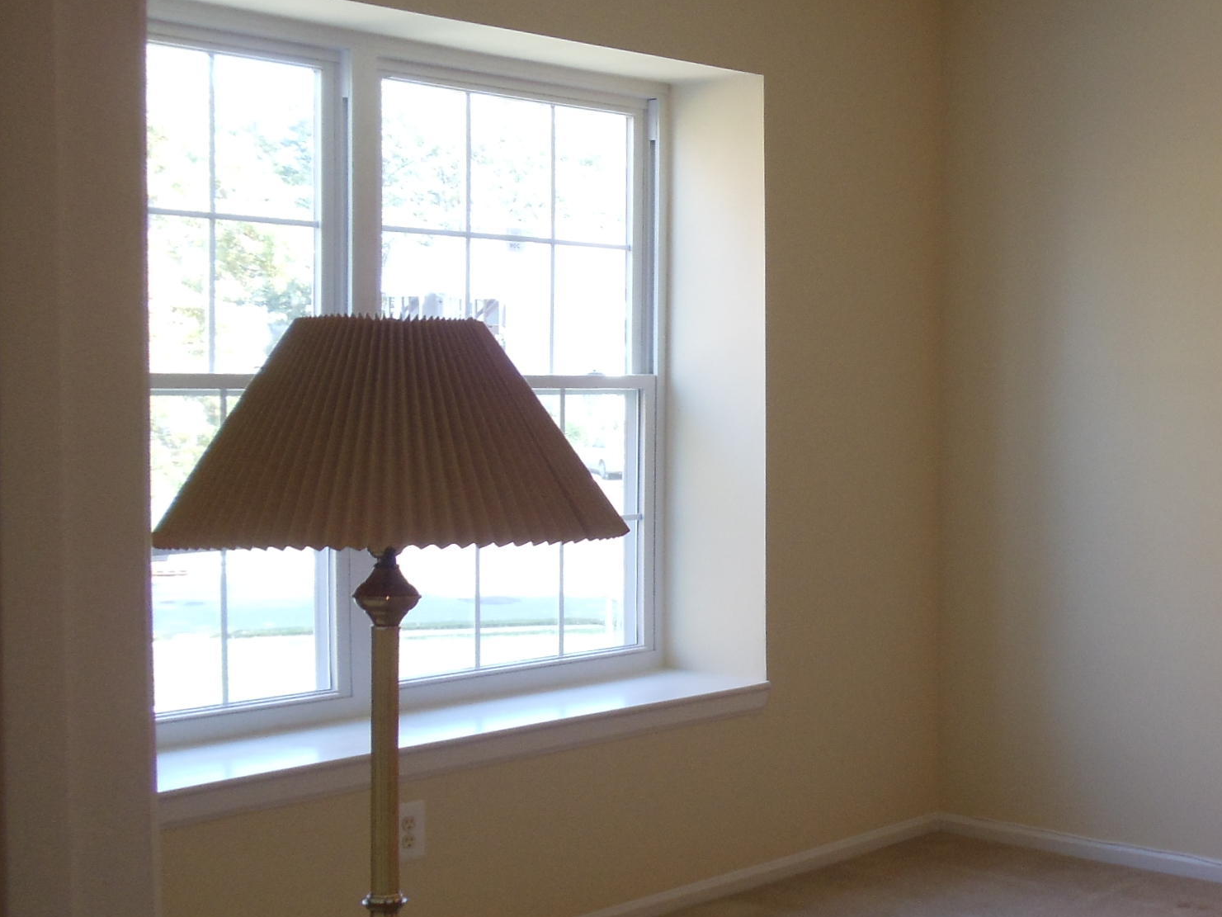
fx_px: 2718
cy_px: 482
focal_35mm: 77
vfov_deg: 19.1
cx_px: 1068
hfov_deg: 24.7
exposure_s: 1/40
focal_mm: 6
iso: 200
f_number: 3.5
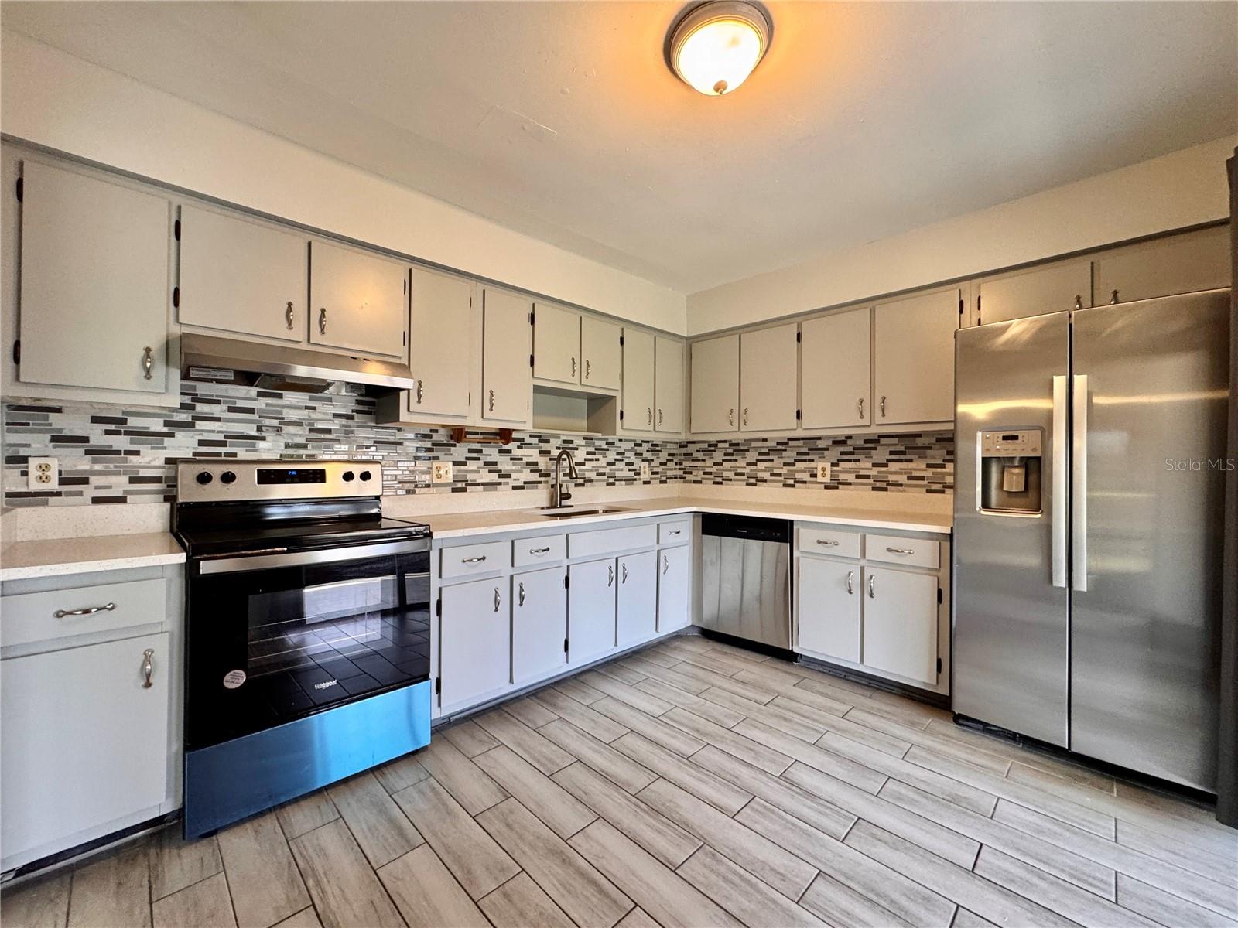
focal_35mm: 14
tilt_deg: -1.4
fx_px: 501
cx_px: 619
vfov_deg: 85.7
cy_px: 464
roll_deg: -0.3
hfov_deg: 102.1
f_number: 2.2
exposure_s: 1/60
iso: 160
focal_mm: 2.22
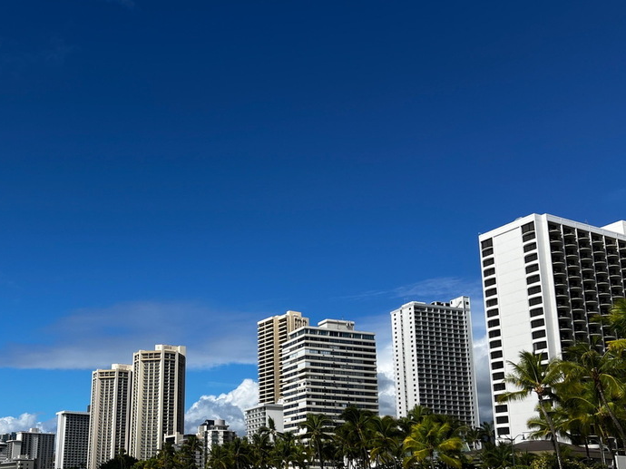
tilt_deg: +13.7
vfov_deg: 37.0
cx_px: 198
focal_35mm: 38
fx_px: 687
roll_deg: -1.1
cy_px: 336
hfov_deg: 48.0
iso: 50
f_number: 1.5
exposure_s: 1/7463
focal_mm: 5.7
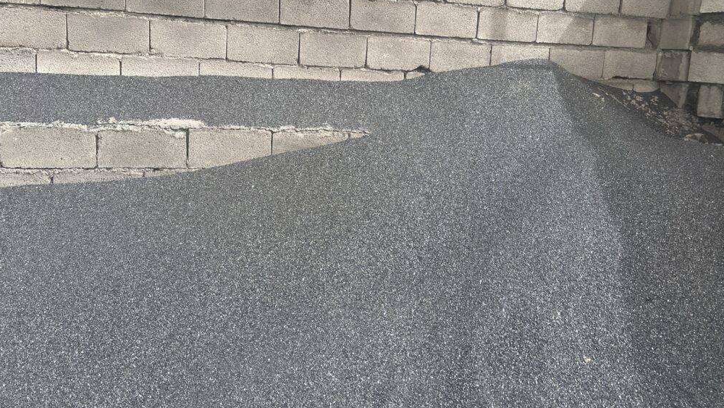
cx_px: 355
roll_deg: -3.1
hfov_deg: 66.0
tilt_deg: -10.0
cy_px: 157
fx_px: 557
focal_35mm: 29
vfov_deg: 40.0
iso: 50
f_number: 1.5
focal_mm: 5.7
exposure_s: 1/1344
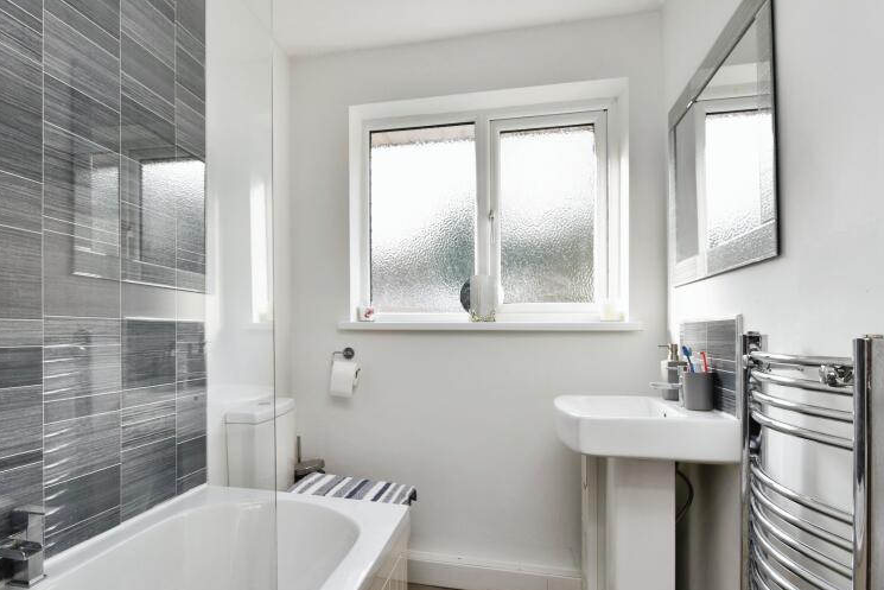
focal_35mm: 22
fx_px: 540
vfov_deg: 57.0
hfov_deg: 77.7
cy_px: 339
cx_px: 354
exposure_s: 1/80
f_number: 7.1
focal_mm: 16
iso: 400
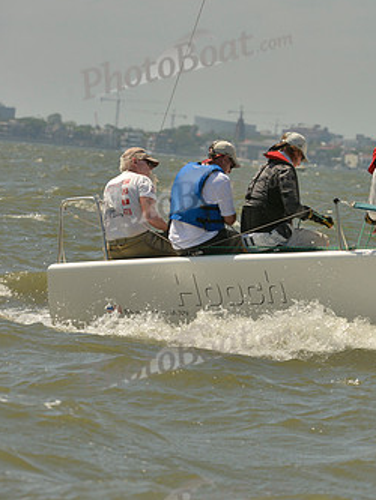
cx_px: 371
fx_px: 4849
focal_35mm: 335
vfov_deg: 5.9
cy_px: 256
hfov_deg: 4.4
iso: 280
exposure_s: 1/1600
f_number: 9
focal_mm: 200
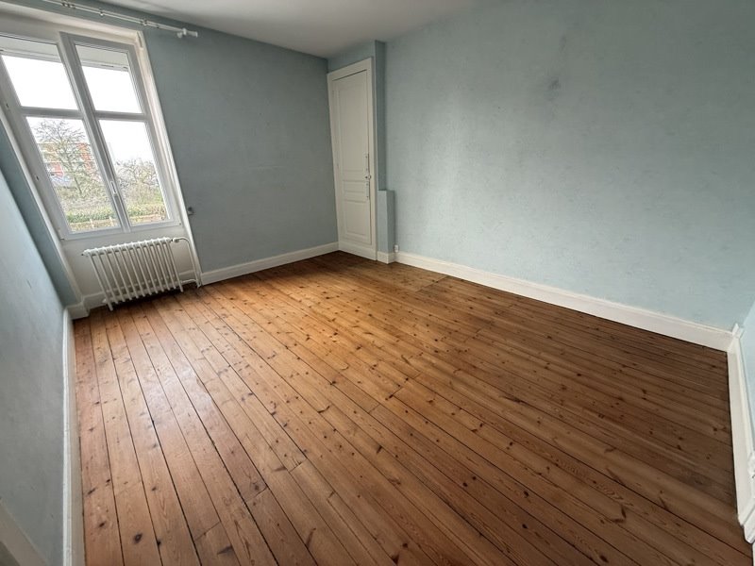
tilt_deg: -22.1
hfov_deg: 102.1
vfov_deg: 85.7
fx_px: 305
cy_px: 283
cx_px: 378
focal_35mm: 14
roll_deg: +2.7
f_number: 2.2
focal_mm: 2.22
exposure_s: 1/99
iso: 200
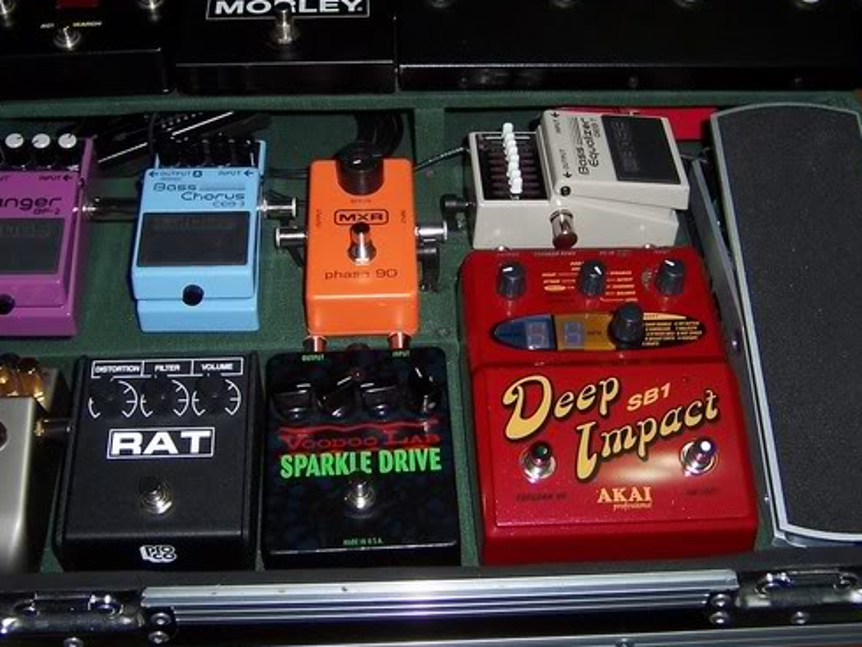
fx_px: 1171
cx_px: 429
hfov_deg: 40.4
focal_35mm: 47
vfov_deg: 30.8
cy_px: 237
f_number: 2.8
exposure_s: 1/60
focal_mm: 5.6
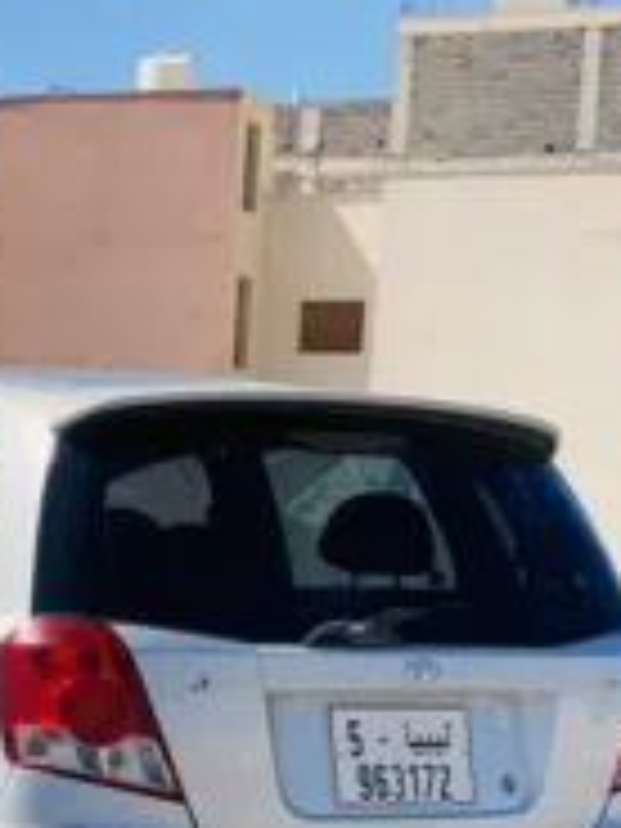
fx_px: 2703
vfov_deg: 16.9
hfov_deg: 12.9
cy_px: 896
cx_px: -4
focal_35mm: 113
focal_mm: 6
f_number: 2
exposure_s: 1/1916
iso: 20
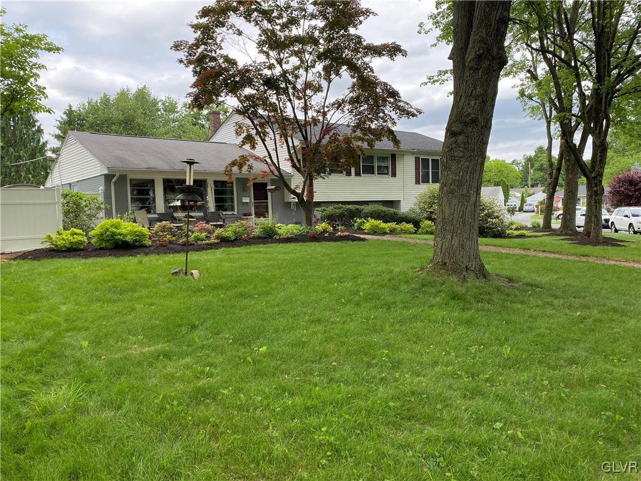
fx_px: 481
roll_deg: +0.9
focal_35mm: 26
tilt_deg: -5.0
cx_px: 320
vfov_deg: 53.1
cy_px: 240
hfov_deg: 67.3
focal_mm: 4.25
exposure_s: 1/616
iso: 32
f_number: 1.8
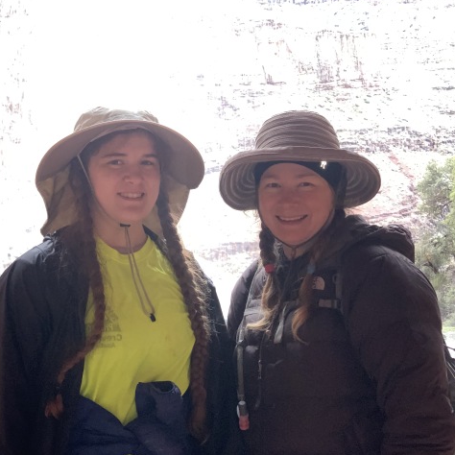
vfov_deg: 27.7
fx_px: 922
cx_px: 191
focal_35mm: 62
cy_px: 227
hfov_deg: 27.7
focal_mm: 6
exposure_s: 1/122
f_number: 2.4
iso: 125
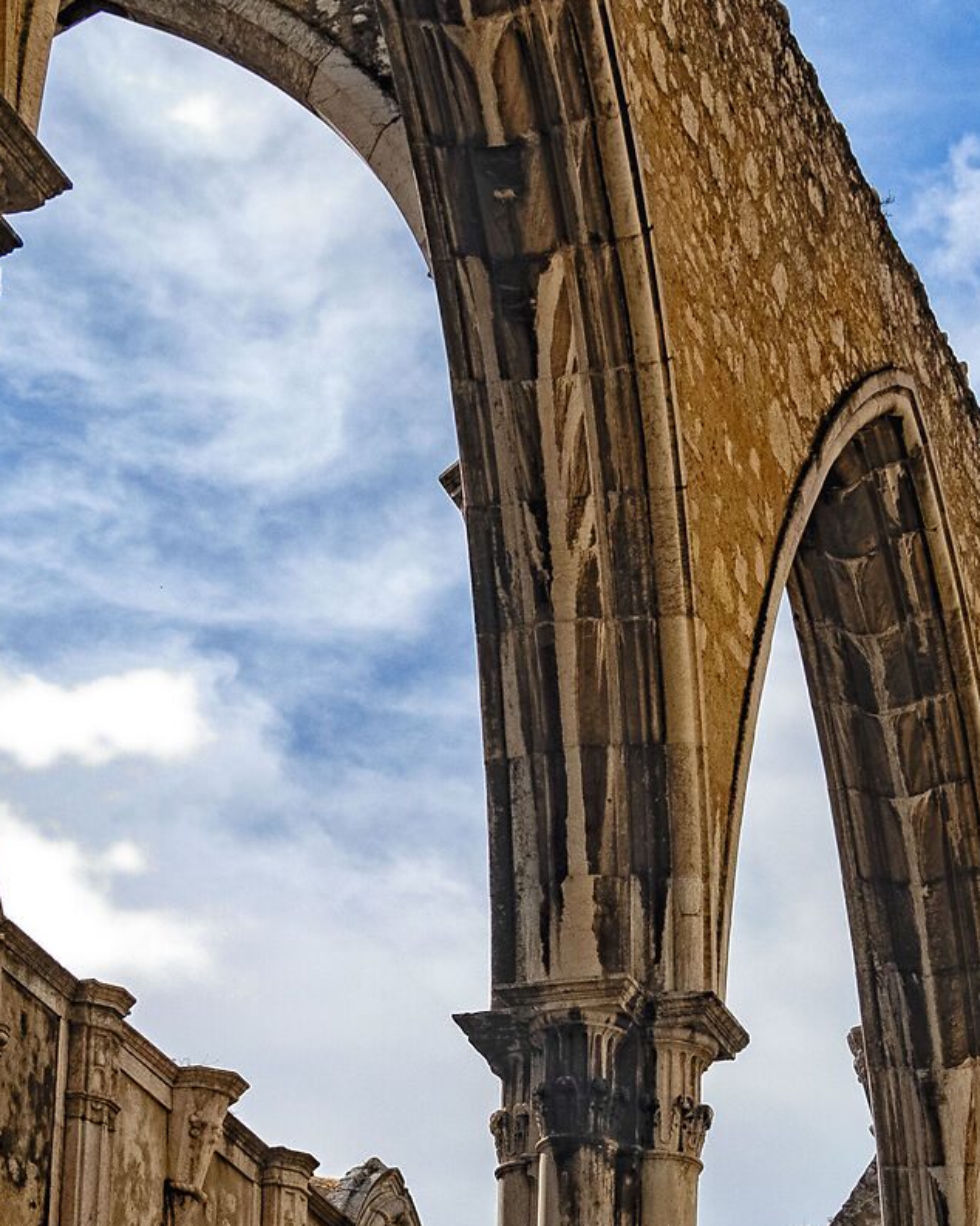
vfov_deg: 15.4
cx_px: 580
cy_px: 841
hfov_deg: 12.3
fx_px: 4534
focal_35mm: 125
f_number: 7.1
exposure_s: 1/1800
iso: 400
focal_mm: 29.3
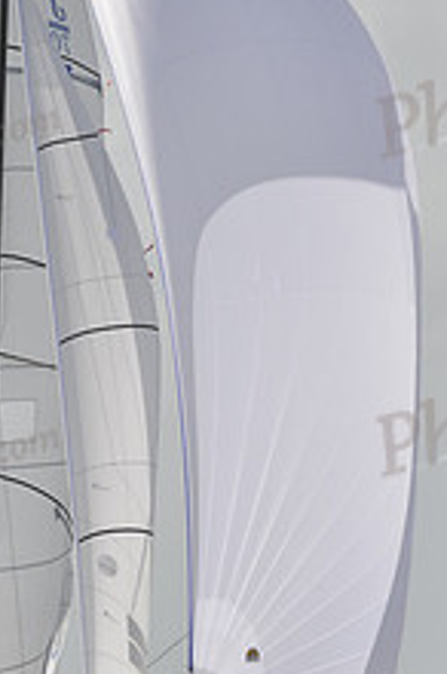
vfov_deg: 3.3
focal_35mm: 634
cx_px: 219
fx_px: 11845
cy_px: 282
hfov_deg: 2.2
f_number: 10
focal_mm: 240
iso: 400
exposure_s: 1/1600
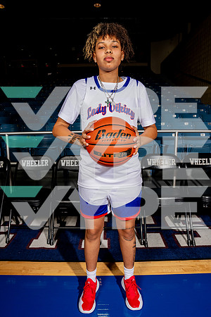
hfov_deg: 53.1
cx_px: 106
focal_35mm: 24
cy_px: 158
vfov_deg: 73.7
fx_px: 211
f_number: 7.1
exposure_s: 1/125
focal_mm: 24
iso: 250
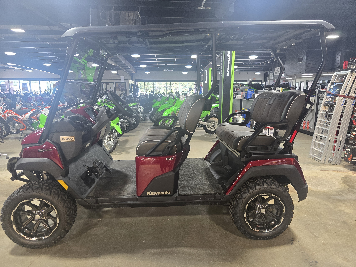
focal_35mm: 23
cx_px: 178
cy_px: 134
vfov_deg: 58.9
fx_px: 237
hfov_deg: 73.9
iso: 200
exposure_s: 1/120
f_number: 1.7
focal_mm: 6.3
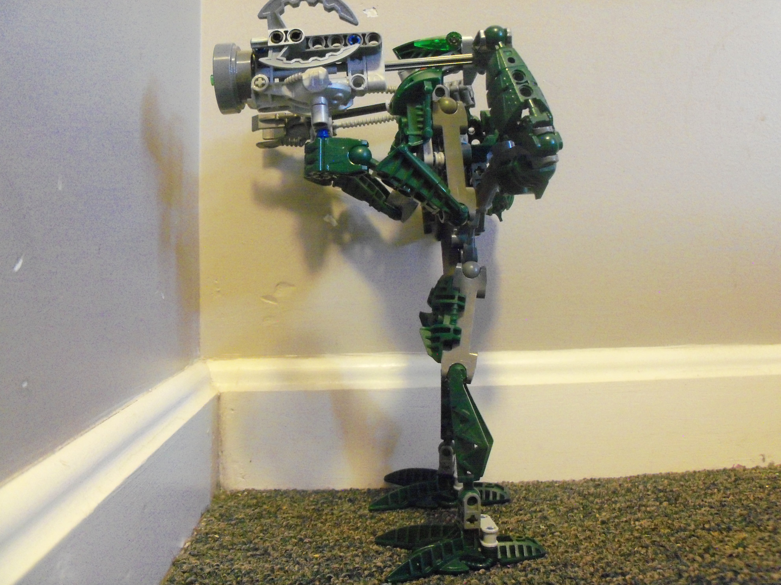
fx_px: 790
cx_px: 390
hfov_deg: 52.6
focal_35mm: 35
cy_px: 292
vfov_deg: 40.7
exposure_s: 1/3.2
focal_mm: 6.3
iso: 400
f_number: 3
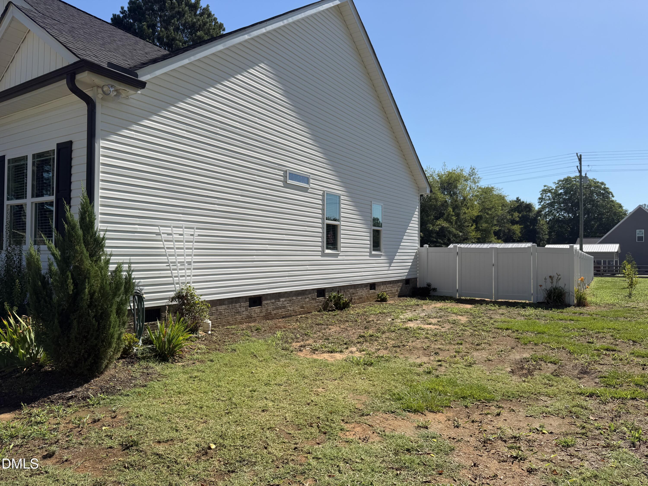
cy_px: 243
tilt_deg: +0.5
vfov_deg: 56.8
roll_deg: -0.2
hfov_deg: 71.6
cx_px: 324
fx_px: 449
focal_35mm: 24
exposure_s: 1/4167
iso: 80
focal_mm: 6.76
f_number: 1.78
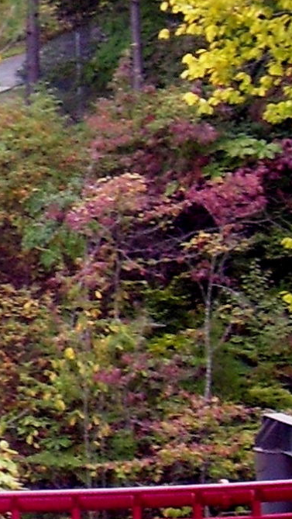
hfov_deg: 4.3
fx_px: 3780
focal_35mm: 275
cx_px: -424
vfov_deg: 7.8
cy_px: 63
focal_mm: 10.8
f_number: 3.6
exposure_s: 1/90
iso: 125
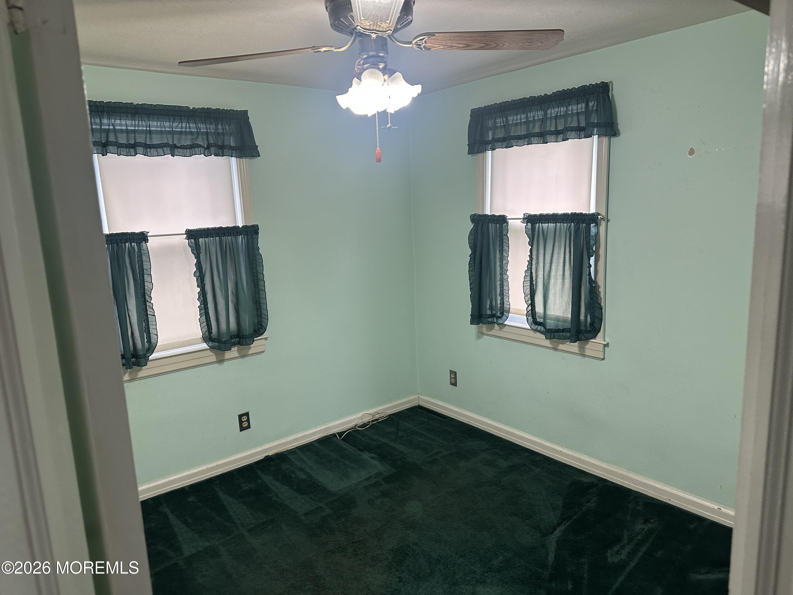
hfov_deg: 71.6
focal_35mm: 24
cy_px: 298
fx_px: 550
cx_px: 396
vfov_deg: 56.8
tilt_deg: -8.4
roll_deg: +2.4
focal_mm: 6.86
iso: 160
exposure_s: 1/120
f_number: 1.78
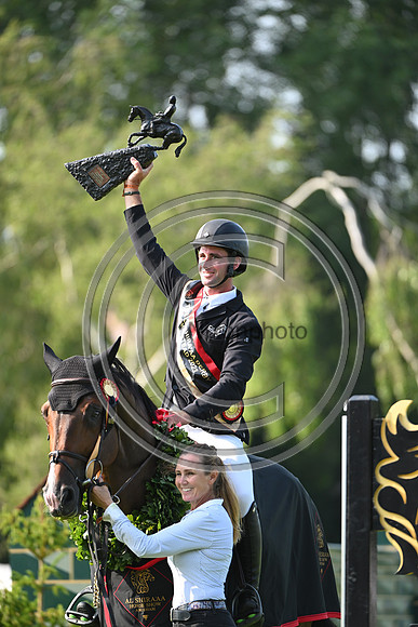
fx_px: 5918
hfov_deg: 4.0
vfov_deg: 6.1
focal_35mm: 340
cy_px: 314
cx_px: 209
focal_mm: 340
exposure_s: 1/1250
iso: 720
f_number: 4.5
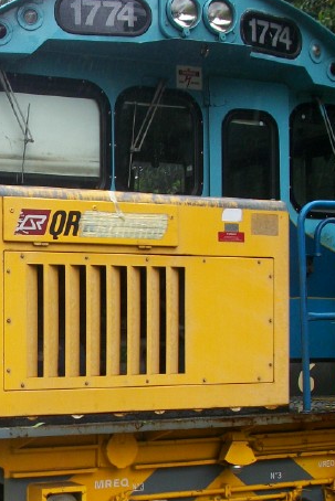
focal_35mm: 75
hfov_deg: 17.3
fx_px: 1046
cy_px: 359
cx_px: -77
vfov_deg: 26.7
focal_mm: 5.7
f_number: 2.9
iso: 80
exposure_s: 1/160
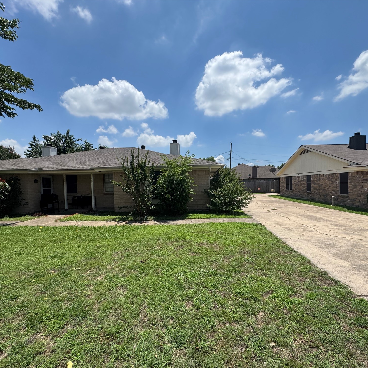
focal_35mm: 17
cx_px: 199
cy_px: 189
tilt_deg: -2.1
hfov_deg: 83.8
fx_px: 204
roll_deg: +0.9
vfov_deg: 83.9
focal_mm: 2.22
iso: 50
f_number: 2.2
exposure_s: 1/2415
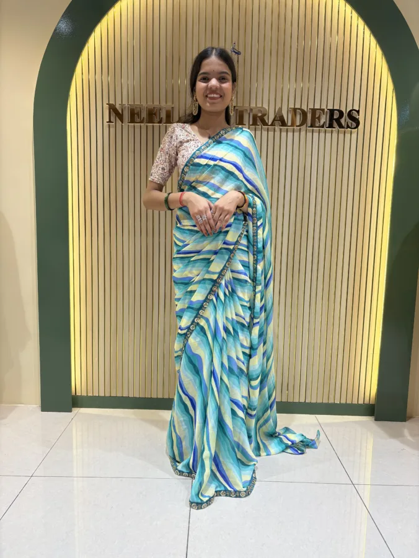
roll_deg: -1.5
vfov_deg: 67.3
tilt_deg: -7.2
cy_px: 279
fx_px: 420
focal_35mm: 26
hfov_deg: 53.1
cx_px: 210
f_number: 1.6
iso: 40
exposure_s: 1/100
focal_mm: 5.96
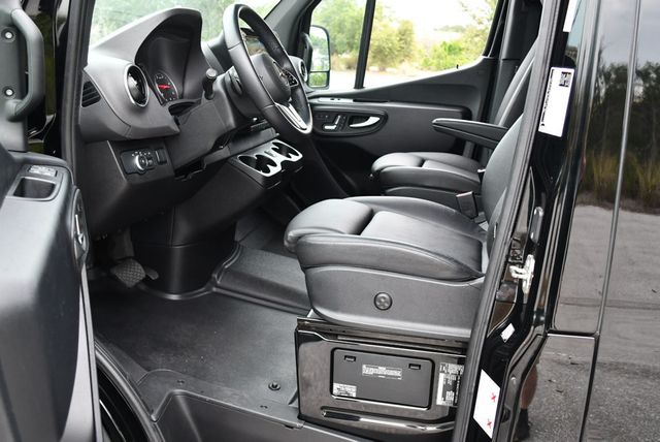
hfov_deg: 53.1
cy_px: 221
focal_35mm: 36
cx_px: 330
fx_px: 661
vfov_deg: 36.9
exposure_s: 1/250
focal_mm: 18
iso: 800
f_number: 3.5
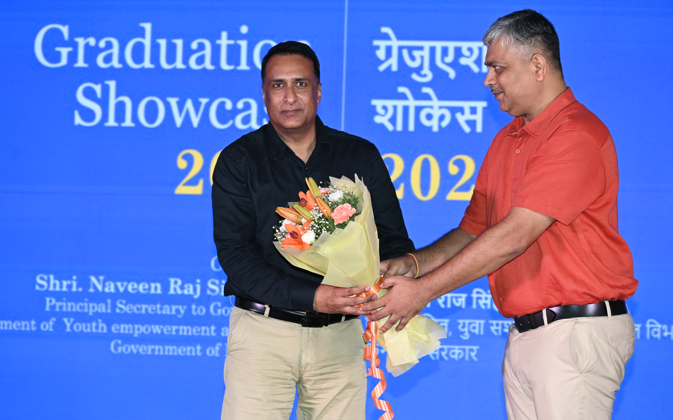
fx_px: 2073
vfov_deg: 11.6
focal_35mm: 113
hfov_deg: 18.4
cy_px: 204
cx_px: 337
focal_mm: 110
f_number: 5
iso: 2500
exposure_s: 1/200
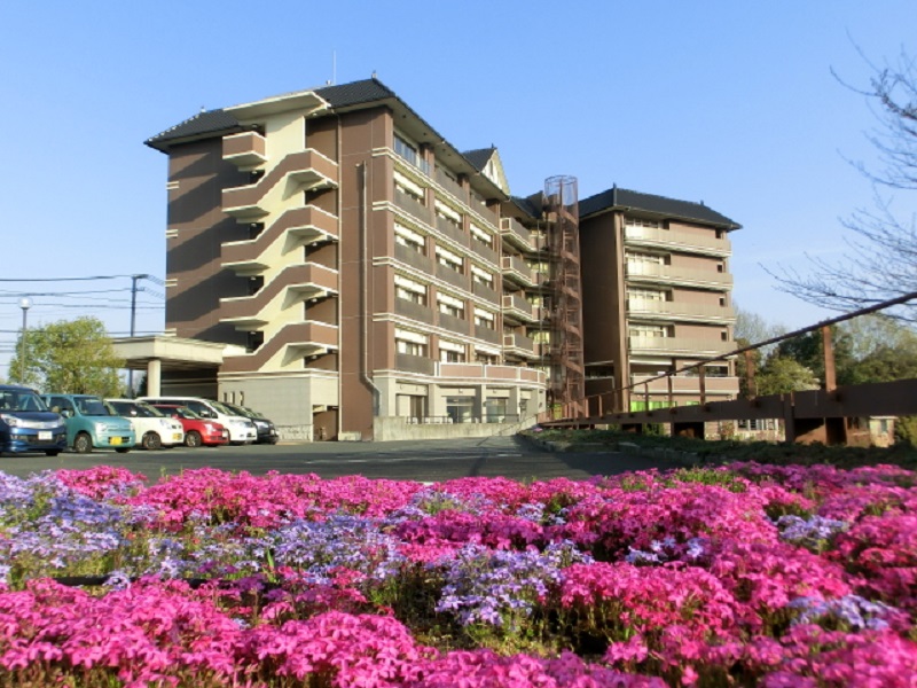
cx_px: 458
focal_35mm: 33
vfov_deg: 42.9
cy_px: 344
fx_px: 874
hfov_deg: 55.4
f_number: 3.7
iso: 100
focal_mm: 5.86
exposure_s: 1/640
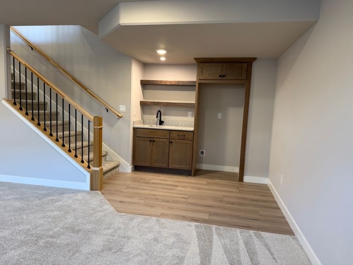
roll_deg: -2.9
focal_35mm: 24
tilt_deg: -5.2
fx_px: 245
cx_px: 176
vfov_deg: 56.8
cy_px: 132
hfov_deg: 71.6
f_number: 1.78
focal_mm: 6.76
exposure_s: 1/60
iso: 160
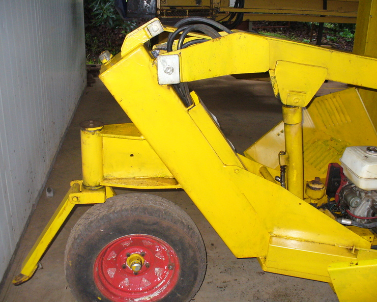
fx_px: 435
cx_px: 202
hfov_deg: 46.8
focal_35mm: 39
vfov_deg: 38.2
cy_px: 151
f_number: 2.8
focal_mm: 6.1
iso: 200
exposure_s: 1/30
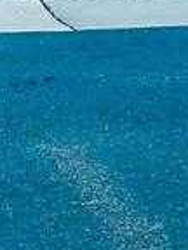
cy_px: -488
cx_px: -132
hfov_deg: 6.7
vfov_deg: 7.9
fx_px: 1579
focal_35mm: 218
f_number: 1.8
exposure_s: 1/454
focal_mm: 3
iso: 25
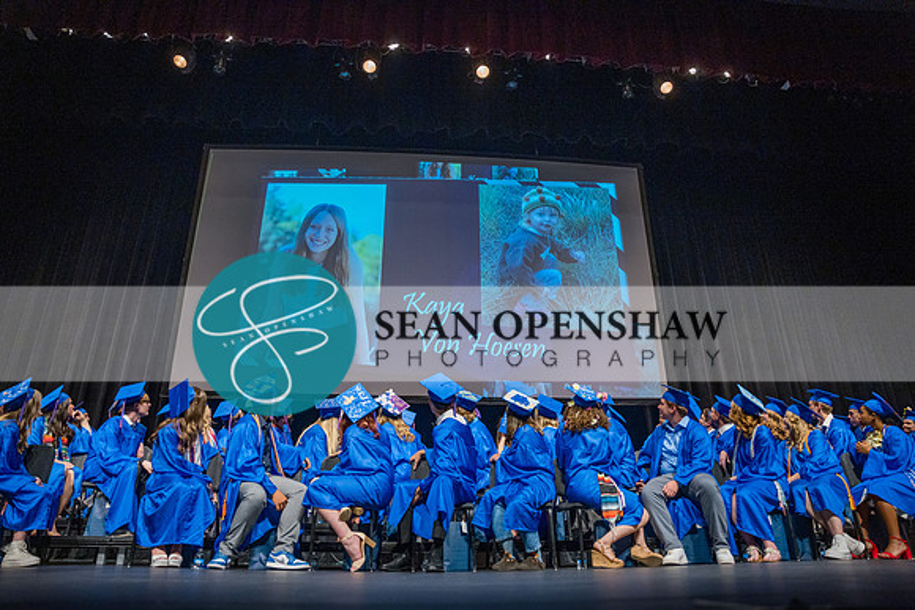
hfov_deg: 73.7
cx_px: 458
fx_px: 610
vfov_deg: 53.2
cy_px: 305
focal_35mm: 24
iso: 2500
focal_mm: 24
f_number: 2.8
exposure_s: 1/160
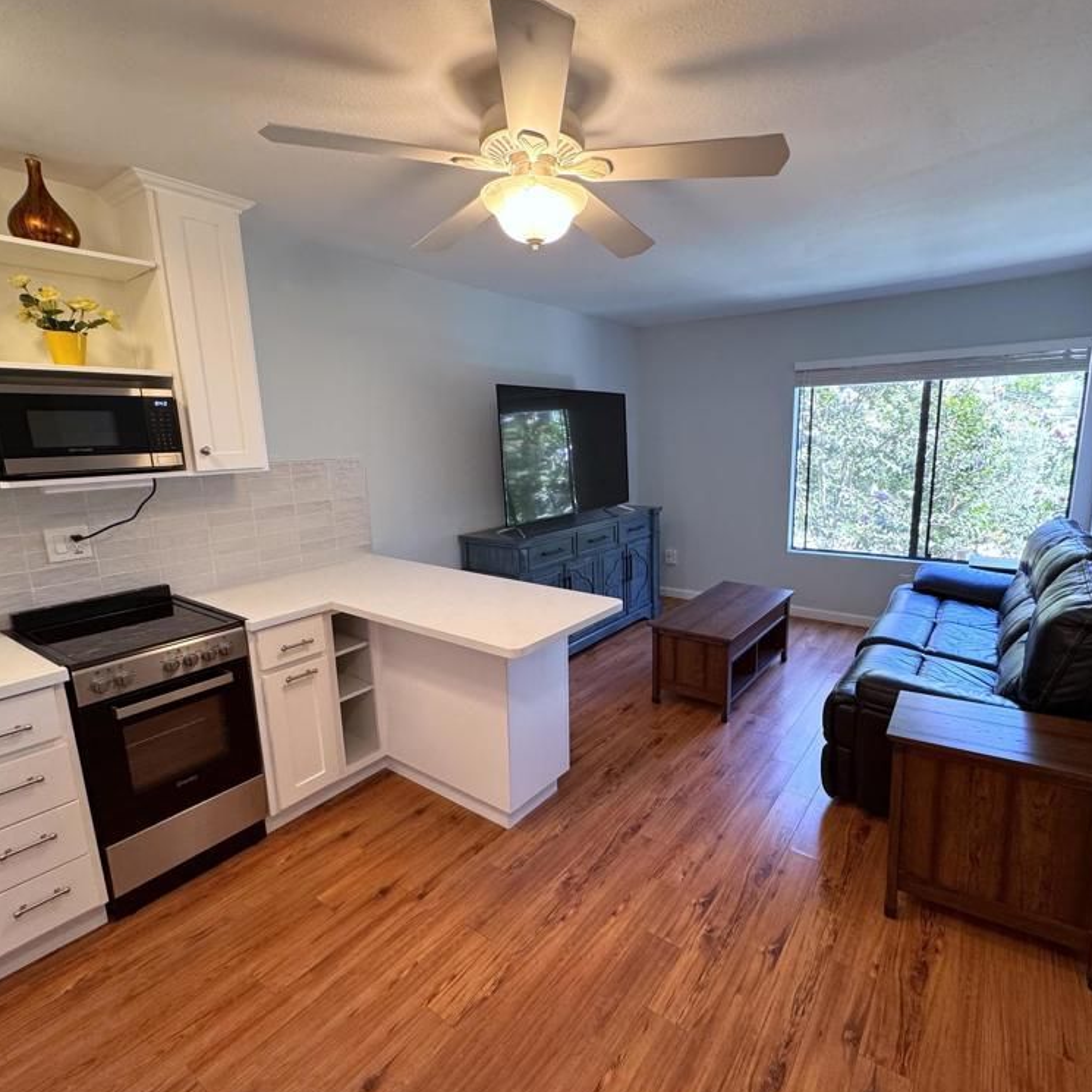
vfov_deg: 84.0
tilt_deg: -11.3
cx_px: 582
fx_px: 607
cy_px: 550
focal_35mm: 17
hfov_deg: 83.9
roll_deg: +1.4
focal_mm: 2.22
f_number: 2.2
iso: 250
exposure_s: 1/120
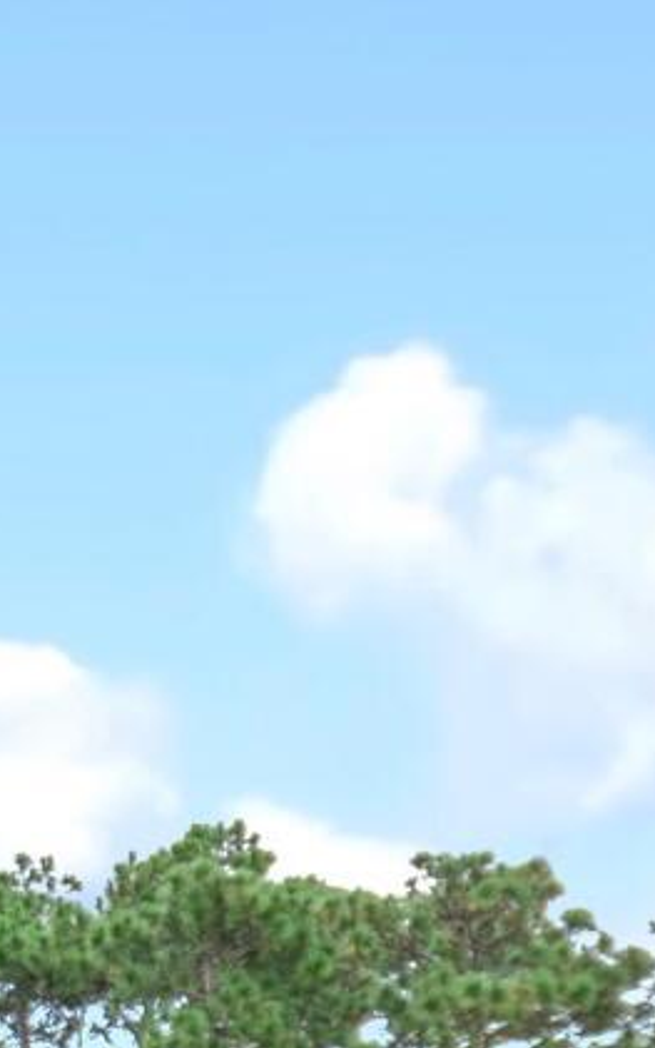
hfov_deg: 9.1
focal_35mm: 109
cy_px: 1449
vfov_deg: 17.6
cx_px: -1454
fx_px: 3114
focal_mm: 10
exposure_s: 1/125
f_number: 5.6
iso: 100
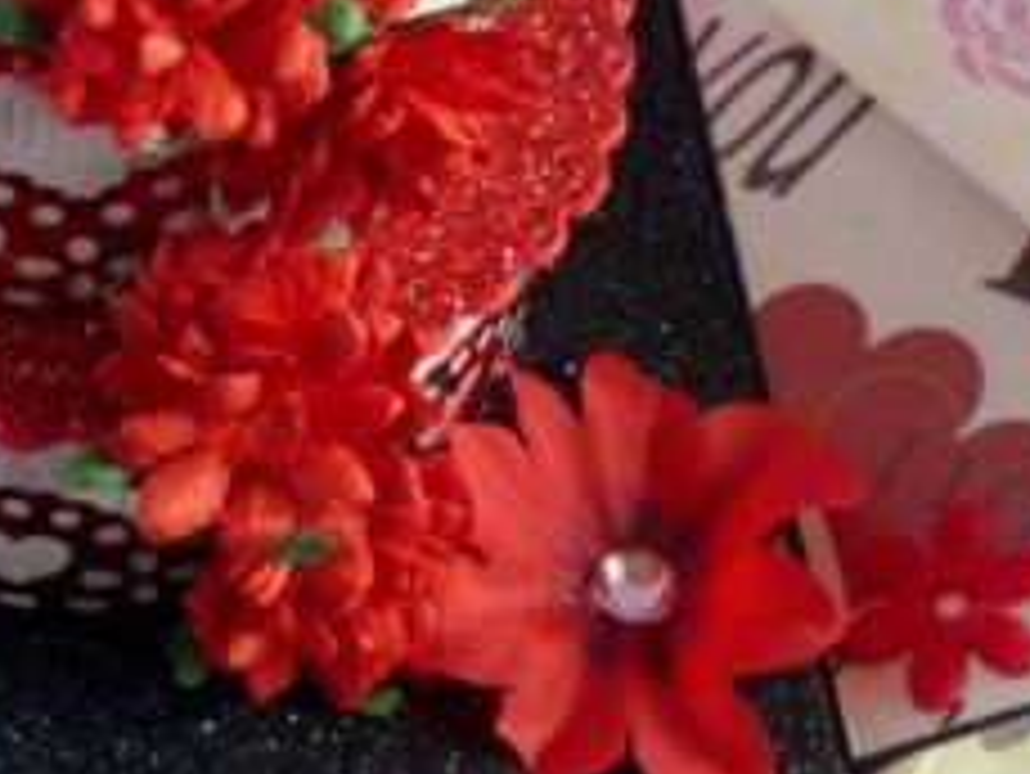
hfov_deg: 15.8
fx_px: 3662
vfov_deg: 11.9
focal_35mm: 123
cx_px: 67
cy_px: 0
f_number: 4.5
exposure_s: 1/60
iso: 200
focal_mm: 8.4
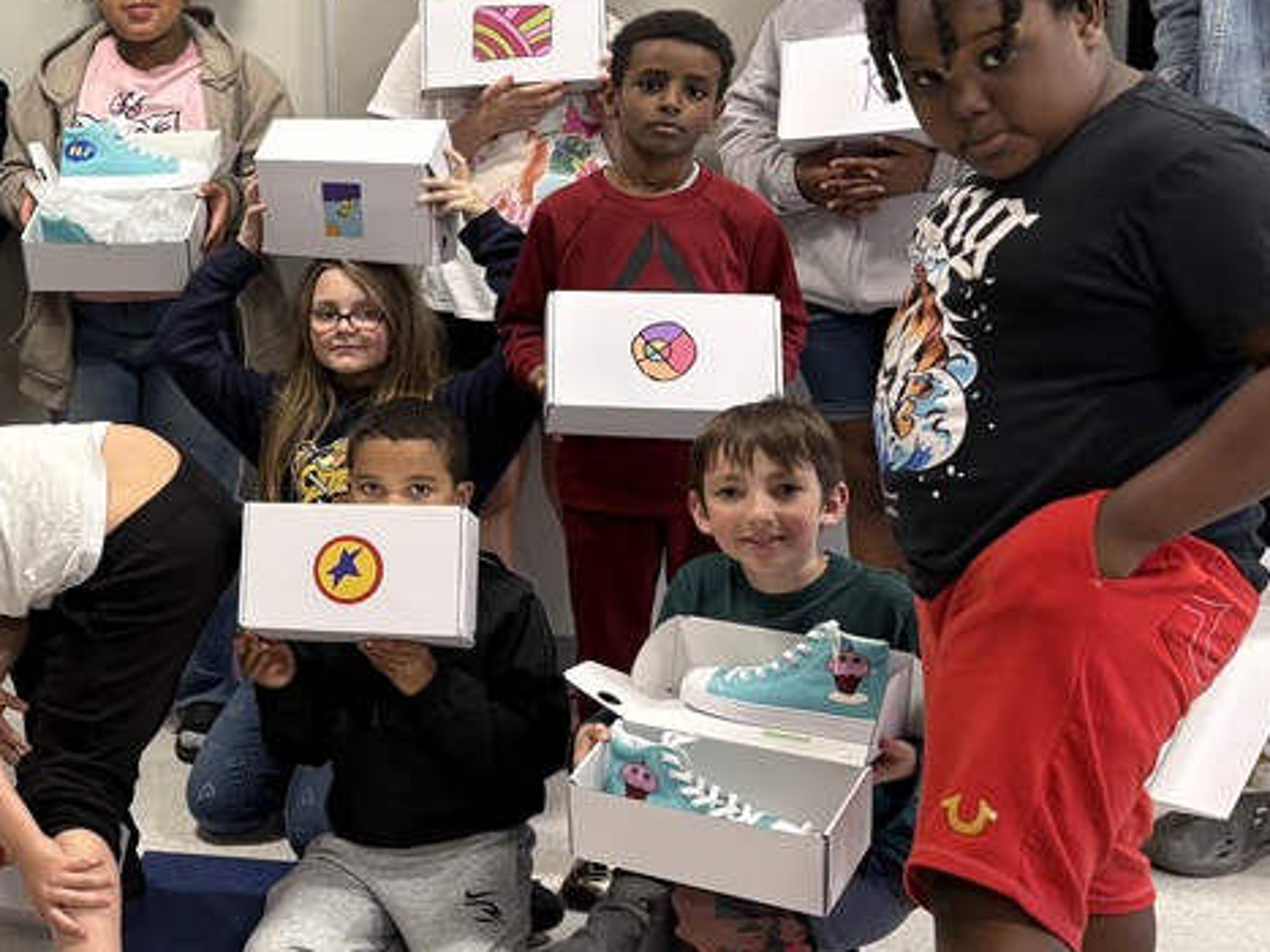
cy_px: 373
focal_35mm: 57
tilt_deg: -10.9
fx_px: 2091
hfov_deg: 31.3
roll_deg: +4.7
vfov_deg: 25.6
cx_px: -3
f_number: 1.6
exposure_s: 1/60
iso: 125
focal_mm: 5.96
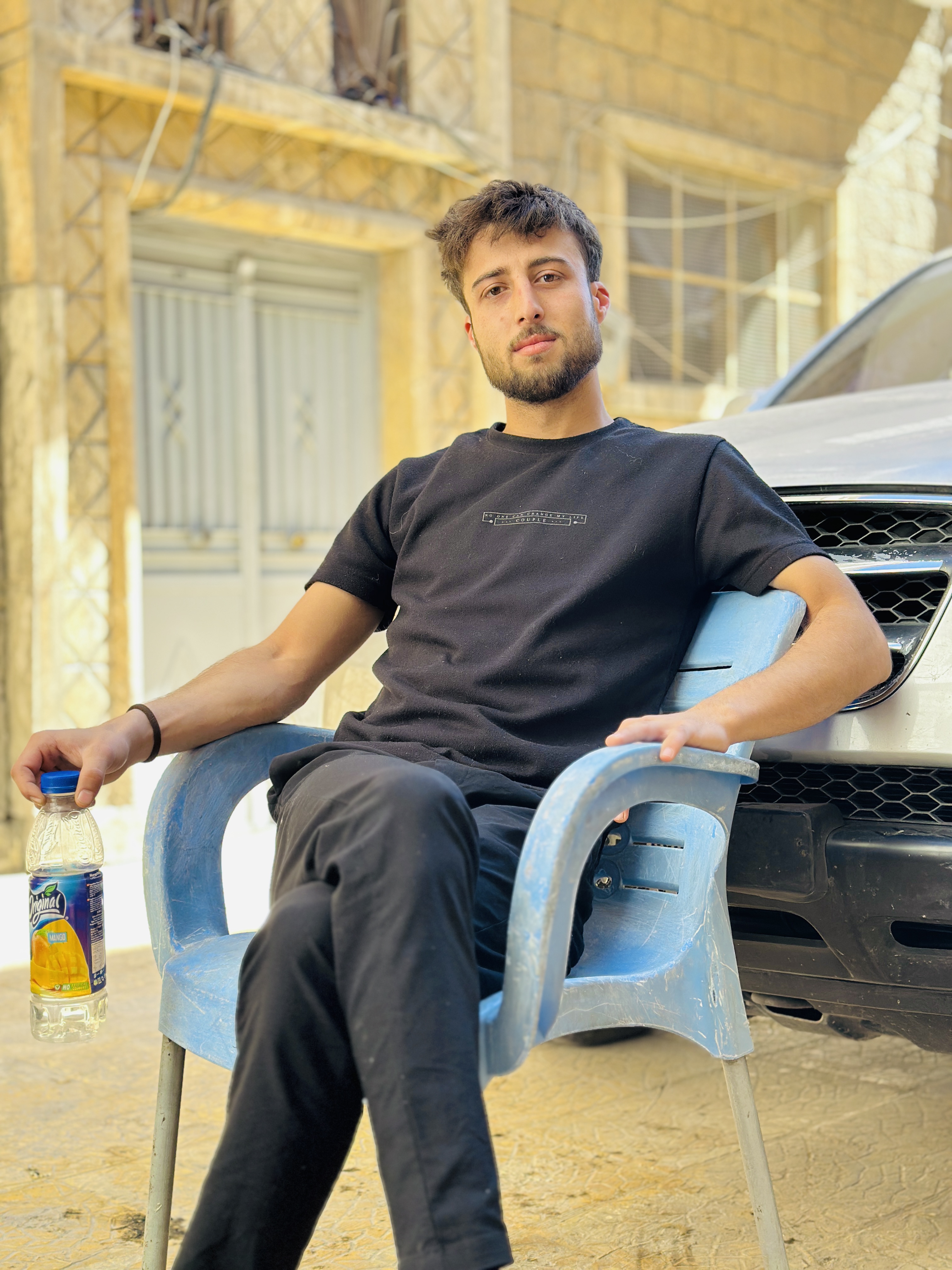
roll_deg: +0.8
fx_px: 1760
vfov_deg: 39.7
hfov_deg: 30.3
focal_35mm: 48
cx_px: 476
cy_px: 635
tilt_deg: -0.6
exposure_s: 1/516
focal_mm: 6.86
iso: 80
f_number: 1.78
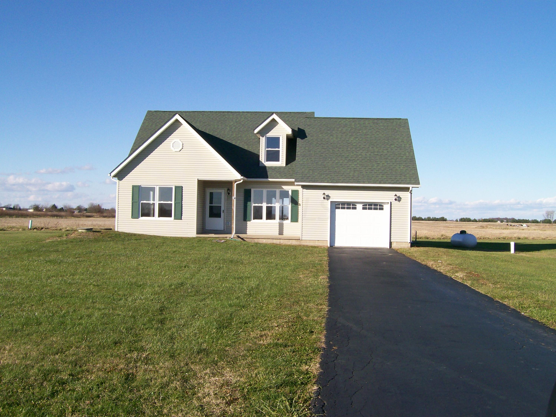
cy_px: 208
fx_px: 578
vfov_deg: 39.7
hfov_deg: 51.4
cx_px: 278
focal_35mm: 36
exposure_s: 1/523
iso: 80
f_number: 4.8
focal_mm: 6
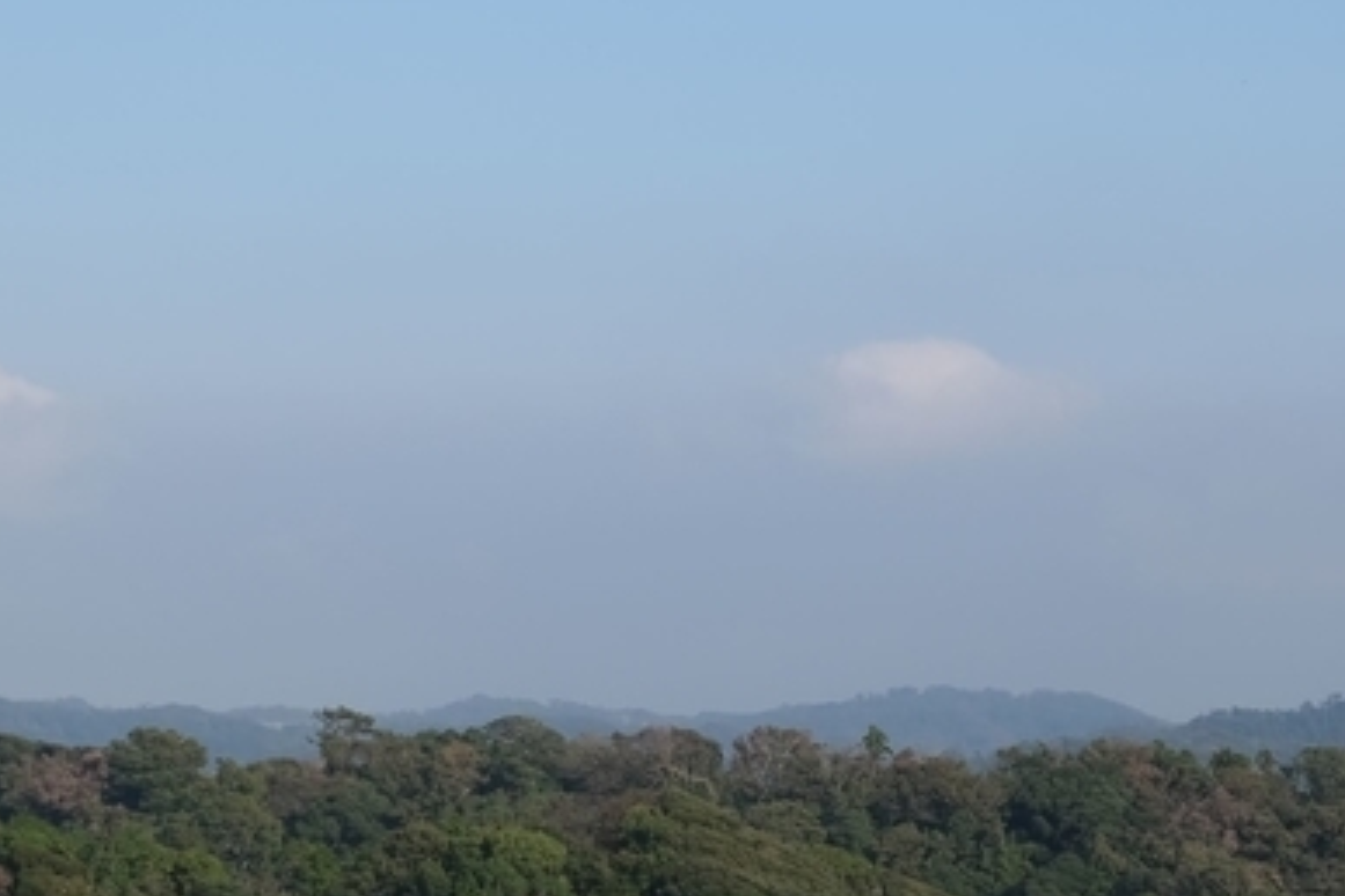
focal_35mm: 124
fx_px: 4632
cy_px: 788
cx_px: 737
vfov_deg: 11.0
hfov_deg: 16.5
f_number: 5.6
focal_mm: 26.5
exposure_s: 1/550
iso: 160
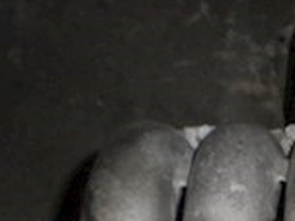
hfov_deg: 16.9
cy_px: 450
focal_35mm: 102
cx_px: 483
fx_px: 869
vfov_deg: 12.6
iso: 100
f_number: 3.2
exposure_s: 1/30
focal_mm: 4
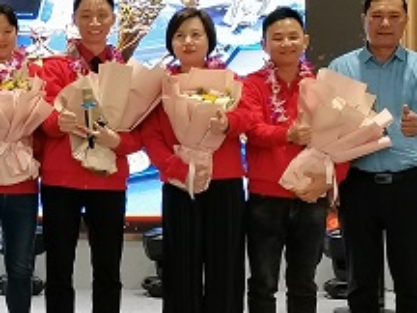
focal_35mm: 107
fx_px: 1289
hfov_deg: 17.3
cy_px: 74
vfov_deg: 13.8
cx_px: -118
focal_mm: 5.58
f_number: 1.8
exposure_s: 1/33.3
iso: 320
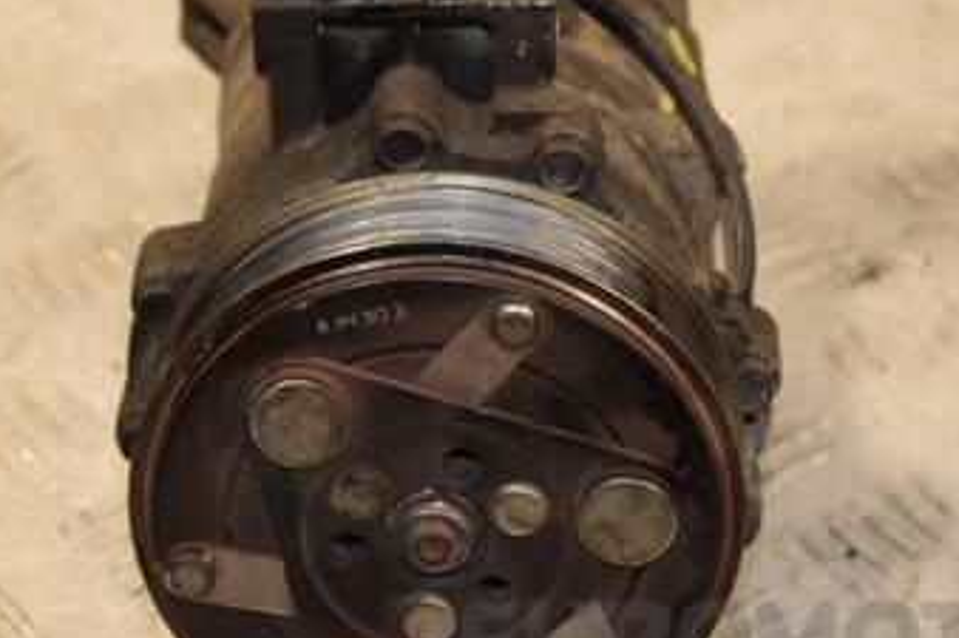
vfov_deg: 8.3
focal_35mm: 165
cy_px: 267
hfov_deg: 12.5
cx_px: 409
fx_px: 4393
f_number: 5.3
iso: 800
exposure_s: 1/160
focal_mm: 62
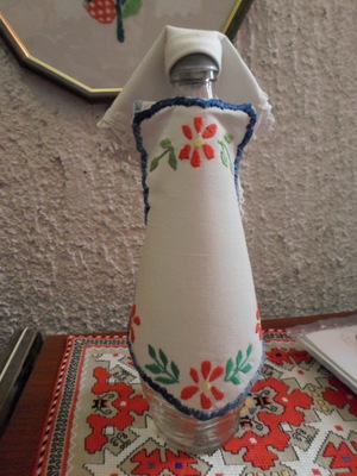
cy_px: 238
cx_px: 178
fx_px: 344
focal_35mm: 25
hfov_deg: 54.9
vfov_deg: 69.4
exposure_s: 1/30
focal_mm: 4.5
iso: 320
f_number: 2.5
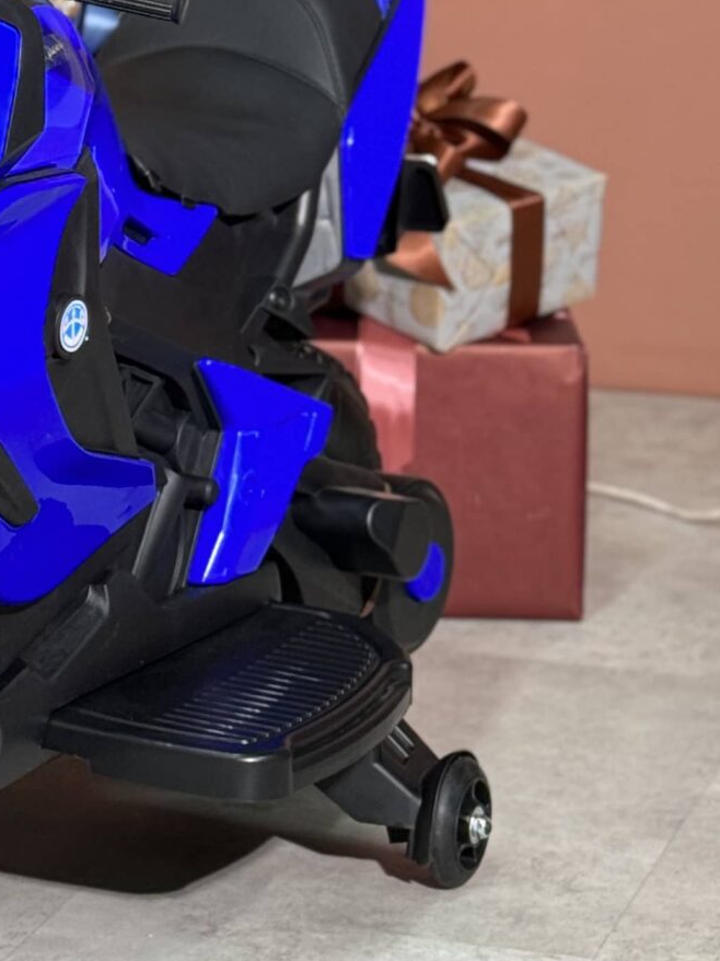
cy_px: 11
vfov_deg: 13.9
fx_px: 3884
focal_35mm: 140
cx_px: -81
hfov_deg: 10.5
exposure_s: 1/50
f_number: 1.8
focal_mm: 6.9
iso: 100
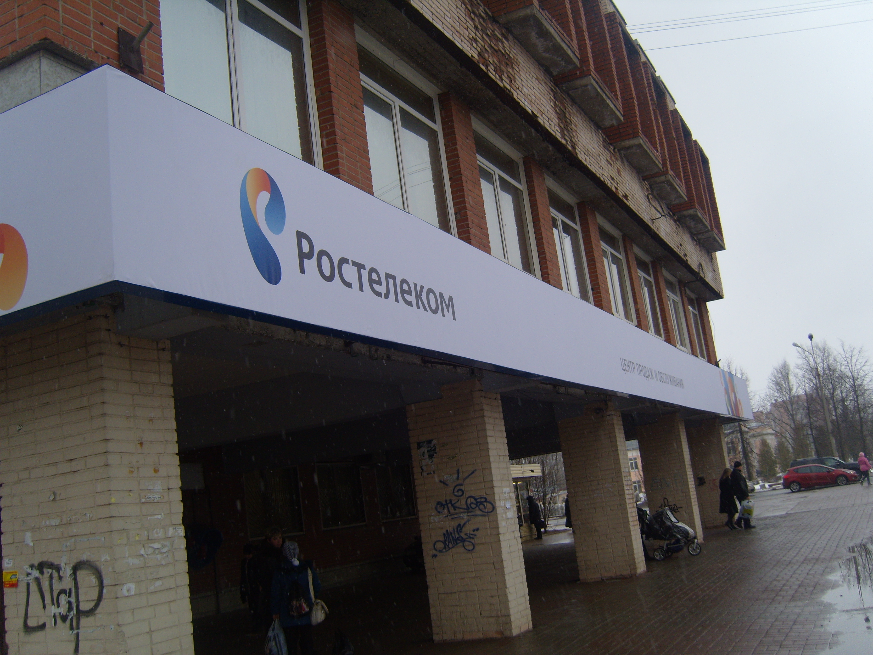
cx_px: 436
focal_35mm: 35
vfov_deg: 40.7
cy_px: 328
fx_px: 883
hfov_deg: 52.6
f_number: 2.8
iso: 80
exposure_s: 1/350
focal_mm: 7.4
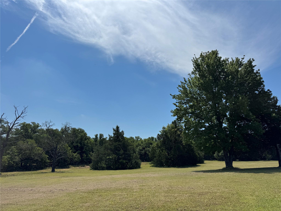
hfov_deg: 71.6
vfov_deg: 56.8
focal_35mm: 24
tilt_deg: +14.7
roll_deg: -0.4
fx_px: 195
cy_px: 106
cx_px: 140
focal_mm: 6.76
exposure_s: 1/10417
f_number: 1.78
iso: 80
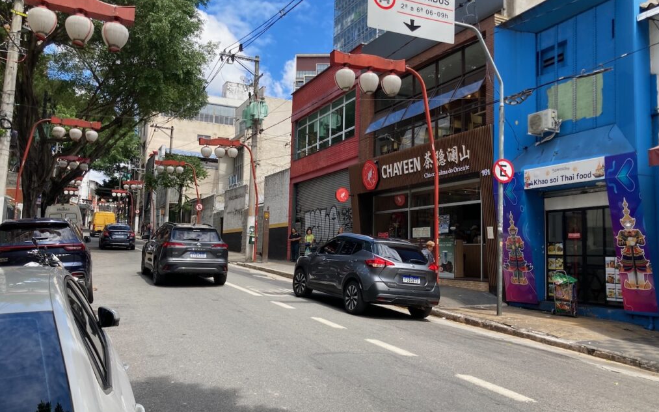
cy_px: 200
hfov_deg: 62.9
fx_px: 539
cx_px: 332
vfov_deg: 41.8
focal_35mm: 30
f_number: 1.8
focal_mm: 3.99
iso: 20
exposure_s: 1/762
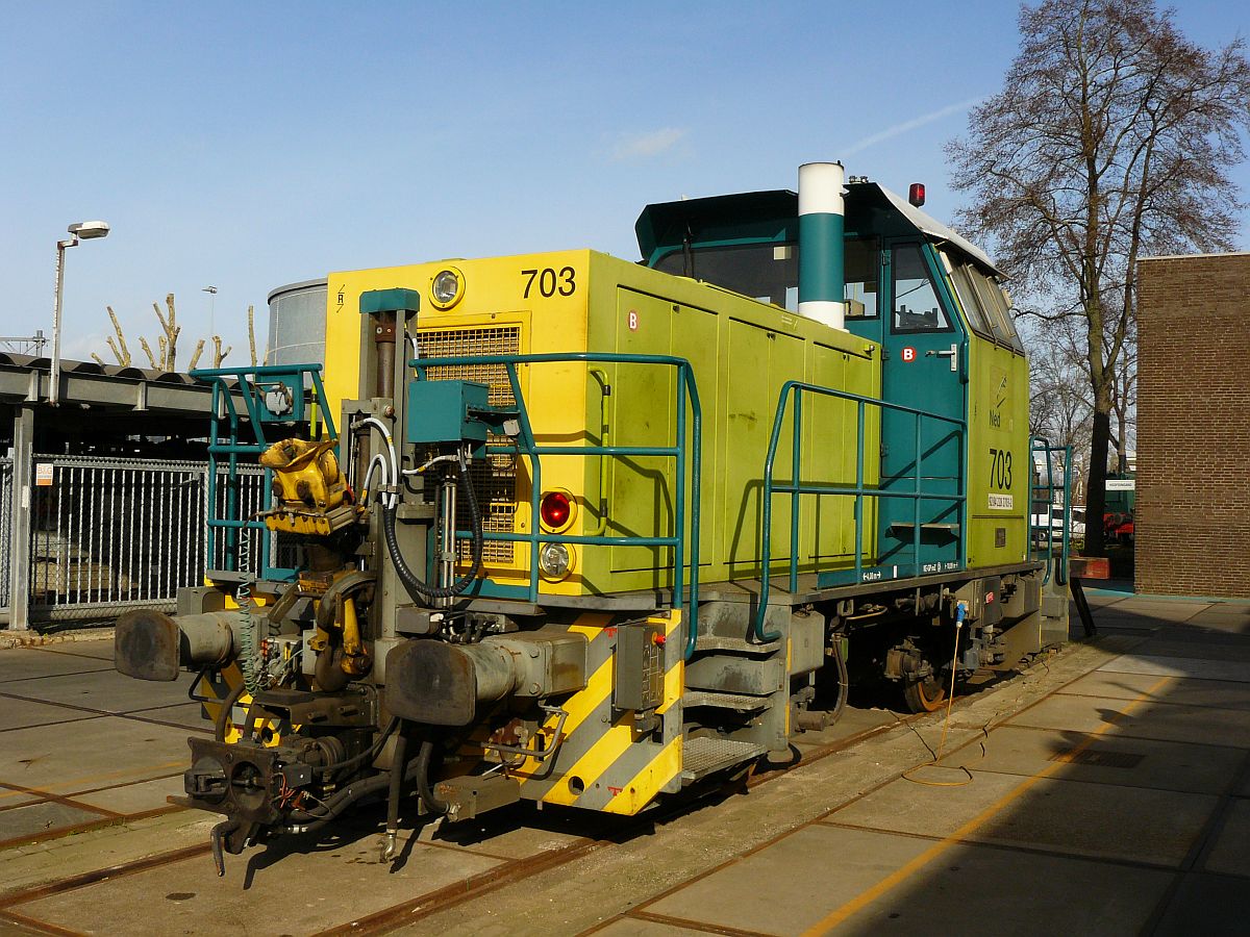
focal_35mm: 36
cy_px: 468
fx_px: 1300
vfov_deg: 39.7
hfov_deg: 51.4
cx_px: 625
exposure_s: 1/400
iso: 100
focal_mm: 6
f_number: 6.3
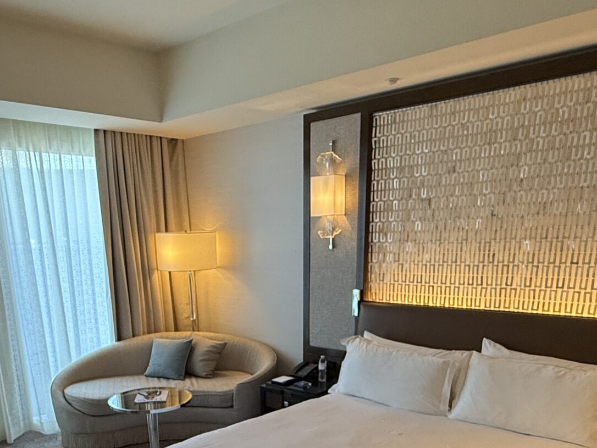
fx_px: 569
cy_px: 401
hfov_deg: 55.0
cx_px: 247
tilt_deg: -16.0
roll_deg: +1.1
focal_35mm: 33
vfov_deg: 39.9
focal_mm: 2.22
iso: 250
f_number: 2.2
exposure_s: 1/120
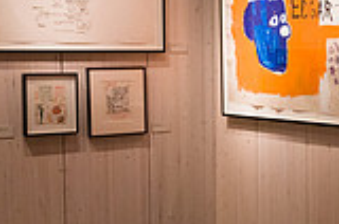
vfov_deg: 15.6
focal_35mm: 87
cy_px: 95
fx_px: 818
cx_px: 415
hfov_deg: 21.6
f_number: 3.2
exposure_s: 1/500
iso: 3200
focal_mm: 24
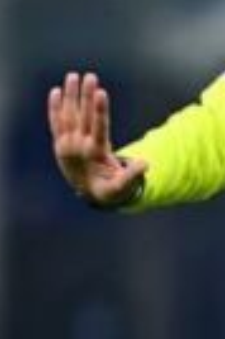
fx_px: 28760
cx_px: 549
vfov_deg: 0.7
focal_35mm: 3060
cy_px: 396
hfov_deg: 0.4
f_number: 3.5
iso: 3200
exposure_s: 1/1600
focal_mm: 400
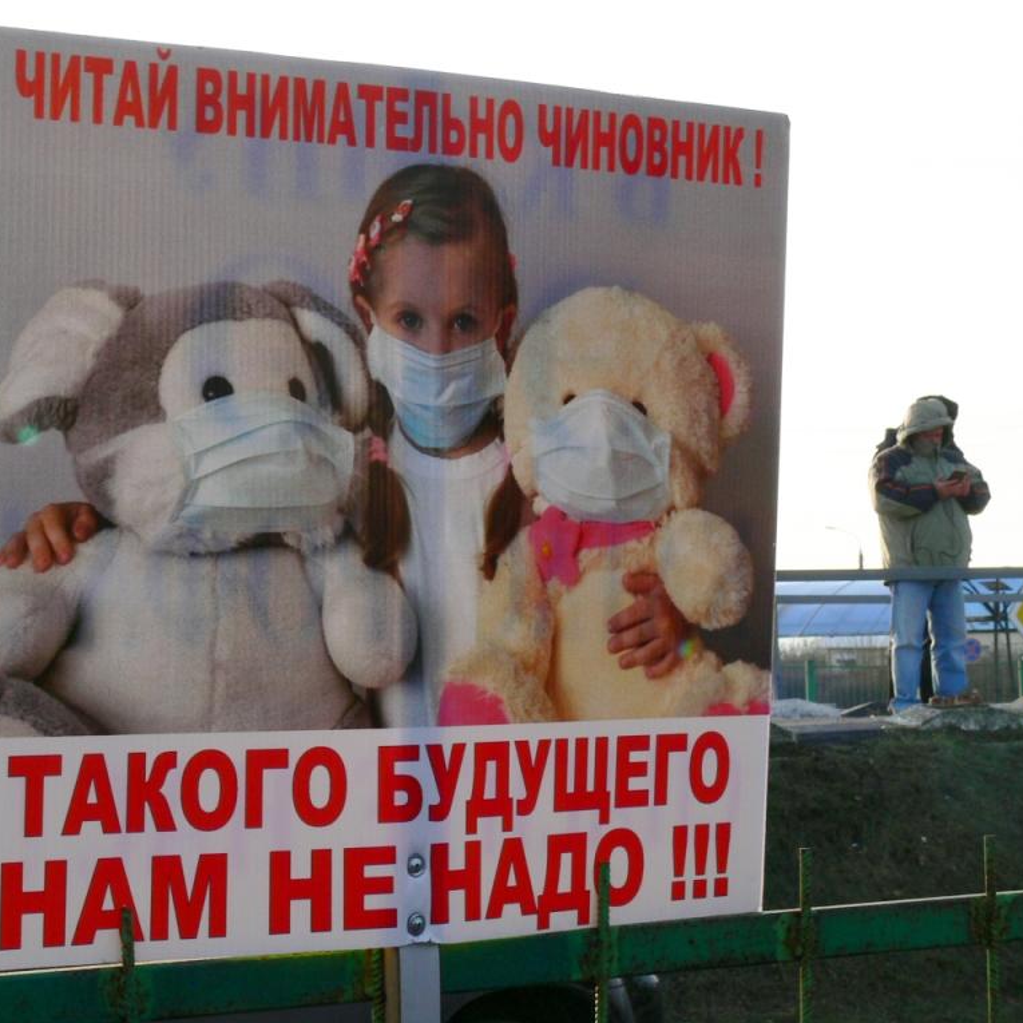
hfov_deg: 17.9
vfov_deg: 17.9
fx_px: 3243
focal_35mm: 97
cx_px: 376
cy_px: 511
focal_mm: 14.1
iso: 80
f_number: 5.6
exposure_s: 1/200
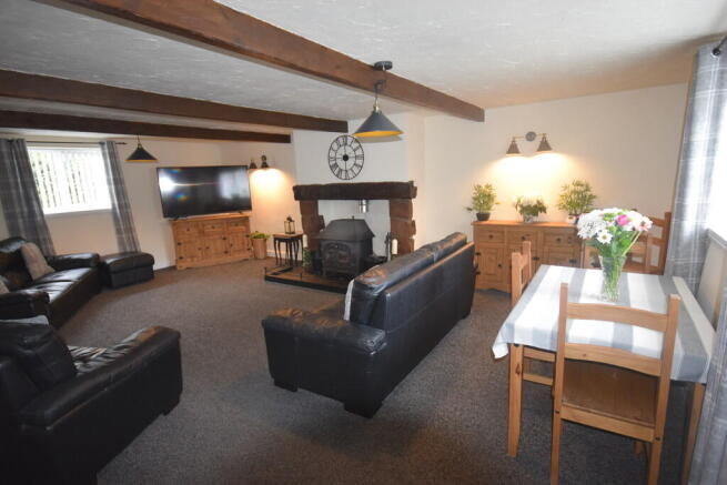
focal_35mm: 18
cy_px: 242
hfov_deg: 90.0
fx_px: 364
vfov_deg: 67.4
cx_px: 364
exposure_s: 1/60
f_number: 4.5
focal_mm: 12
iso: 1800
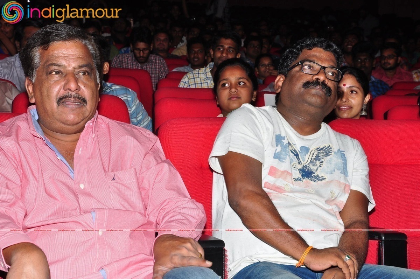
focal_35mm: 78
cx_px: 210
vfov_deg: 17.4
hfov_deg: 26.0
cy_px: 140
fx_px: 909
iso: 500
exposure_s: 1/125
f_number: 11
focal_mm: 52
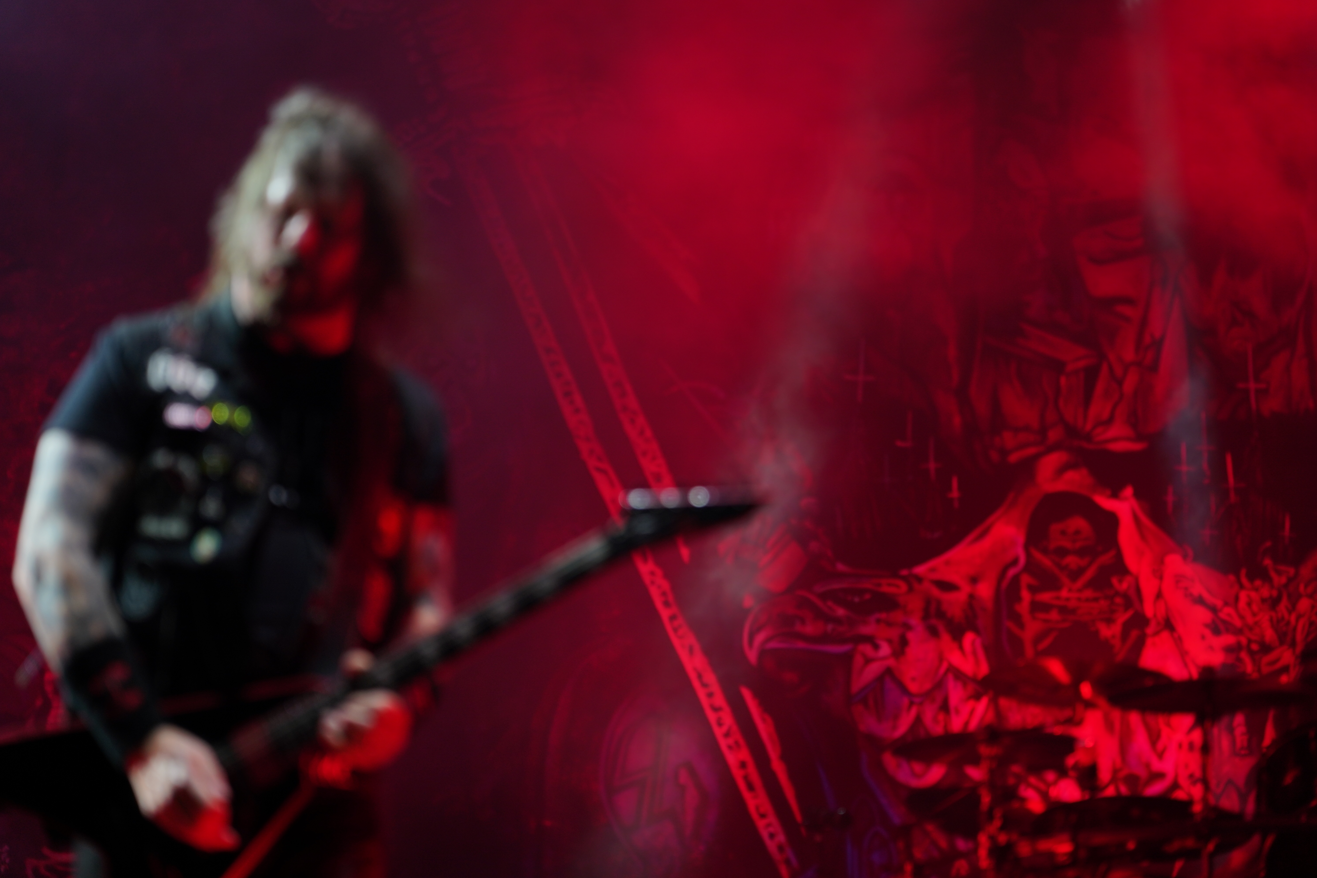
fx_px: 3841
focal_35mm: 105
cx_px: 658
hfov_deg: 19.5
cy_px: 439
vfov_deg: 13.0
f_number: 4
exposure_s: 1/125
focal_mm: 105
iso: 320
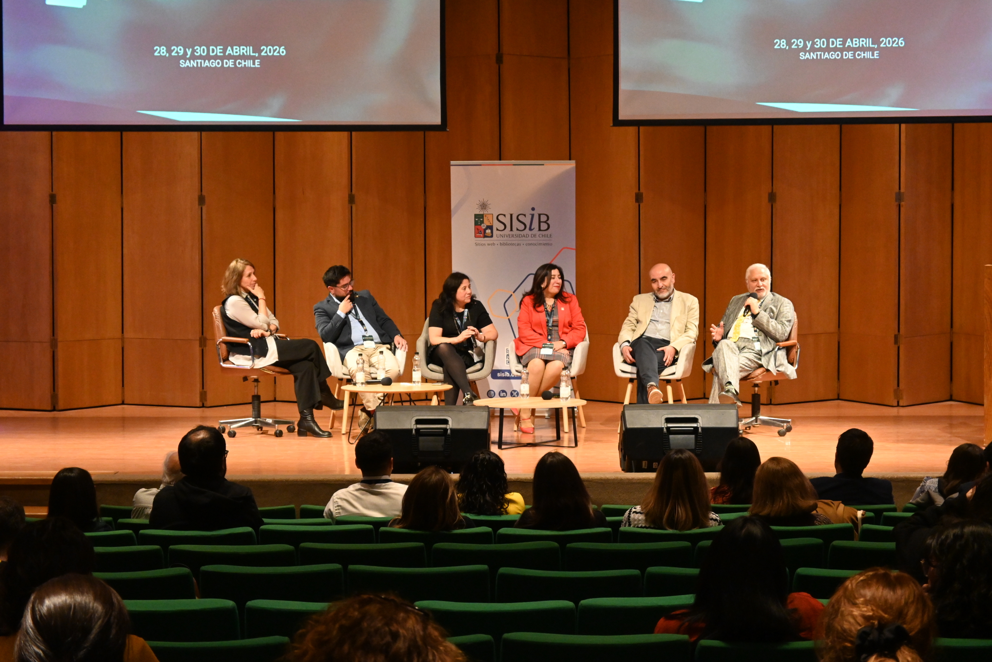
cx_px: 496
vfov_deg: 18.2
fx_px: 2067
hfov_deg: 27.0
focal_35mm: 75
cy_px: 331
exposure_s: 1/60
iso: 3600
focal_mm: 50
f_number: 6.3
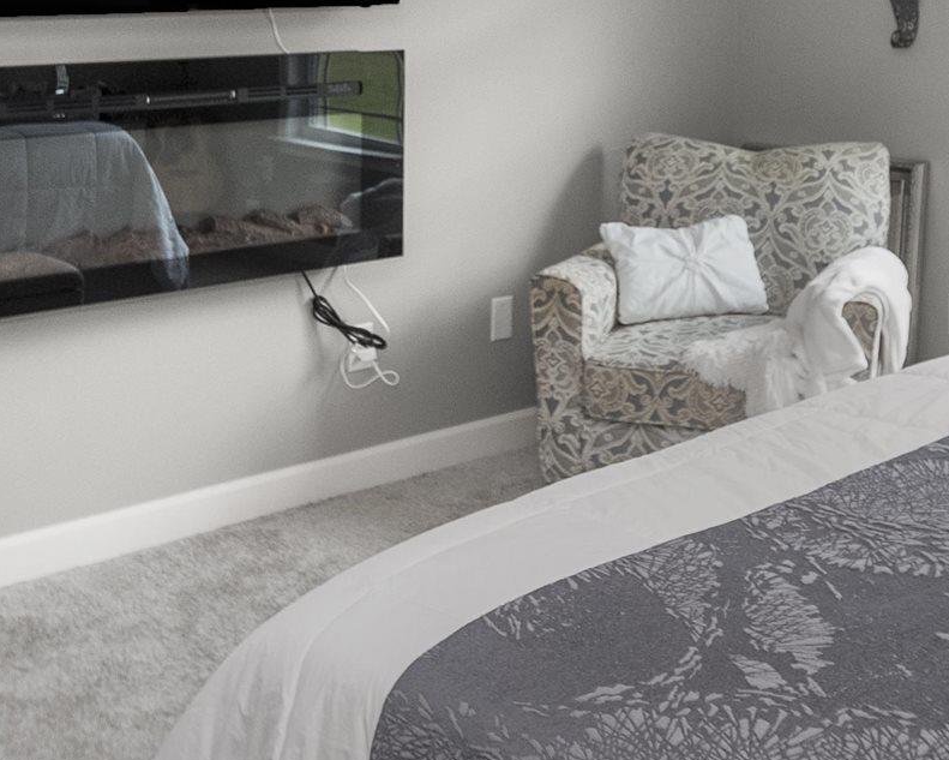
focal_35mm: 51
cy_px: -20
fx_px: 1433
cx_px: 497
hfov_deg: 36.6
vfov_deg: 27.7
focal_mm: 14
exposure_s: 1/200
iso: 1250
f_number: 4.5
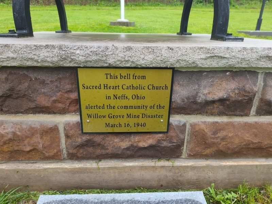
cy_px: 102
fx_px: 181
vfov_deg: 58.9
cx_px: 136
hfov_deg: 73.9
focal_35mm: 23
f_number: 1.8
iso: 130
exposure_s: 1/200
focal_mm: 5.56
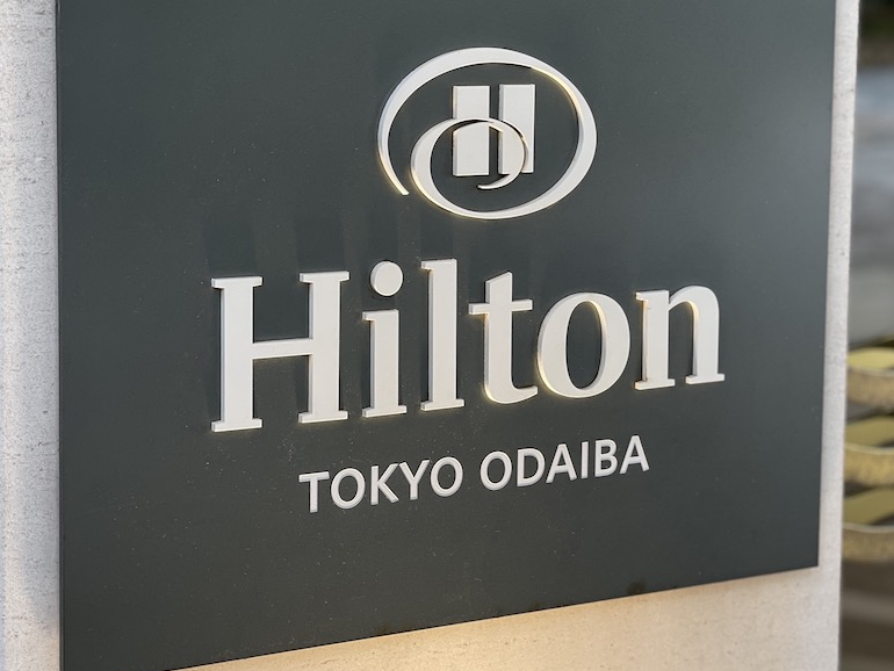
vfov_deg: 18.2
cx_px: 473
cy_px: 243
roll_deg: -0.9
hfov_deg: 24.1
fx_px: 2093
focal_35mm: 81
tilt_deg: -7.6
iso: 32
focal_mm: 6
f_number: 2
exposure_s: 1/122
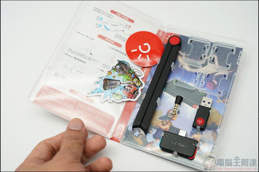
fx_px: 302
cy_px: 86
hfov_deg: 46.4
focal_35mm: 42
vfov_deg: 31.8
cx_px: 130
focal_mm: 28
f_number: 2.8
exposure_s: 1/160
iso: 100
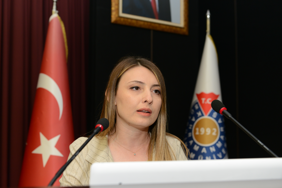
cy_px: 94
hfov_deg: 41.1
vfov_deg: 28.1
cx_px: 141
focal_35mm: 48
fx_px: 376
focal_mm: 48
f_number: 4.5
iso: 1250
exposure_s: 1/125
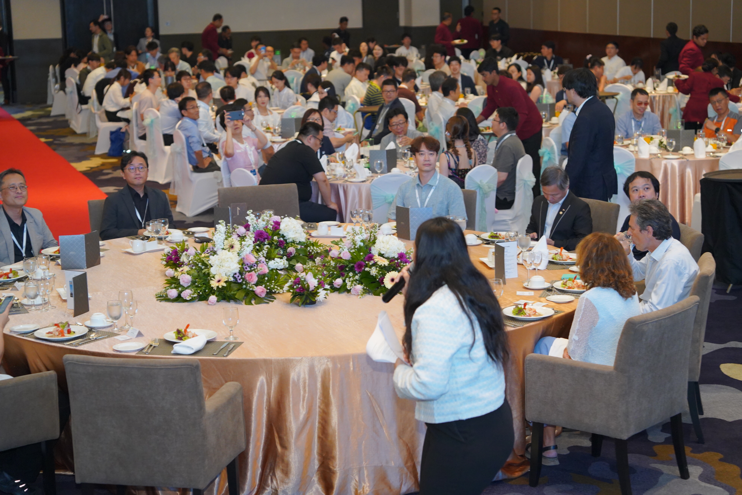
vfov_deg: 19.5
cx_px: 371
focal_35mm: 70
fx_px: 1443
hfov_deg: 28.8
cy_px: 248
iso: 5000
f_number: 3.5
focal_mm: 70
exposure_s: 1/125
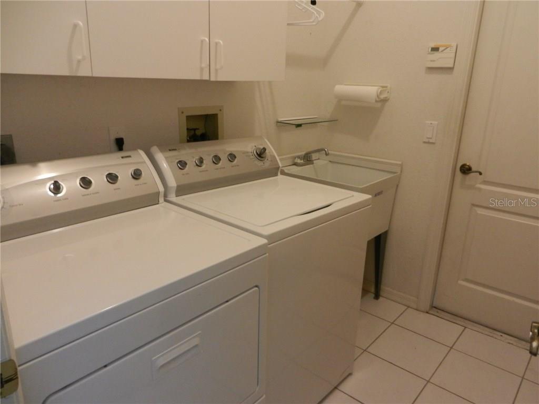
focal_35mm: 25
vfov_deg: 54.9
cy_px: 202
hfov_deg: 69.4
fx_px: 389
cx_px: 270
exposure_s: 1/15
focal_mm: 4.5
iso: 400
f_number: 3.5
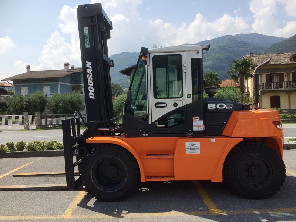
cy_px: 111
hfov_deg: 61.7
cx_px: 148
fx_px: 248
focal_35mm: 29
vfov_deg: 48.2
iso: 32
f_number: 2.2
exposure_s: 1/2283
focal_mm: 4.15
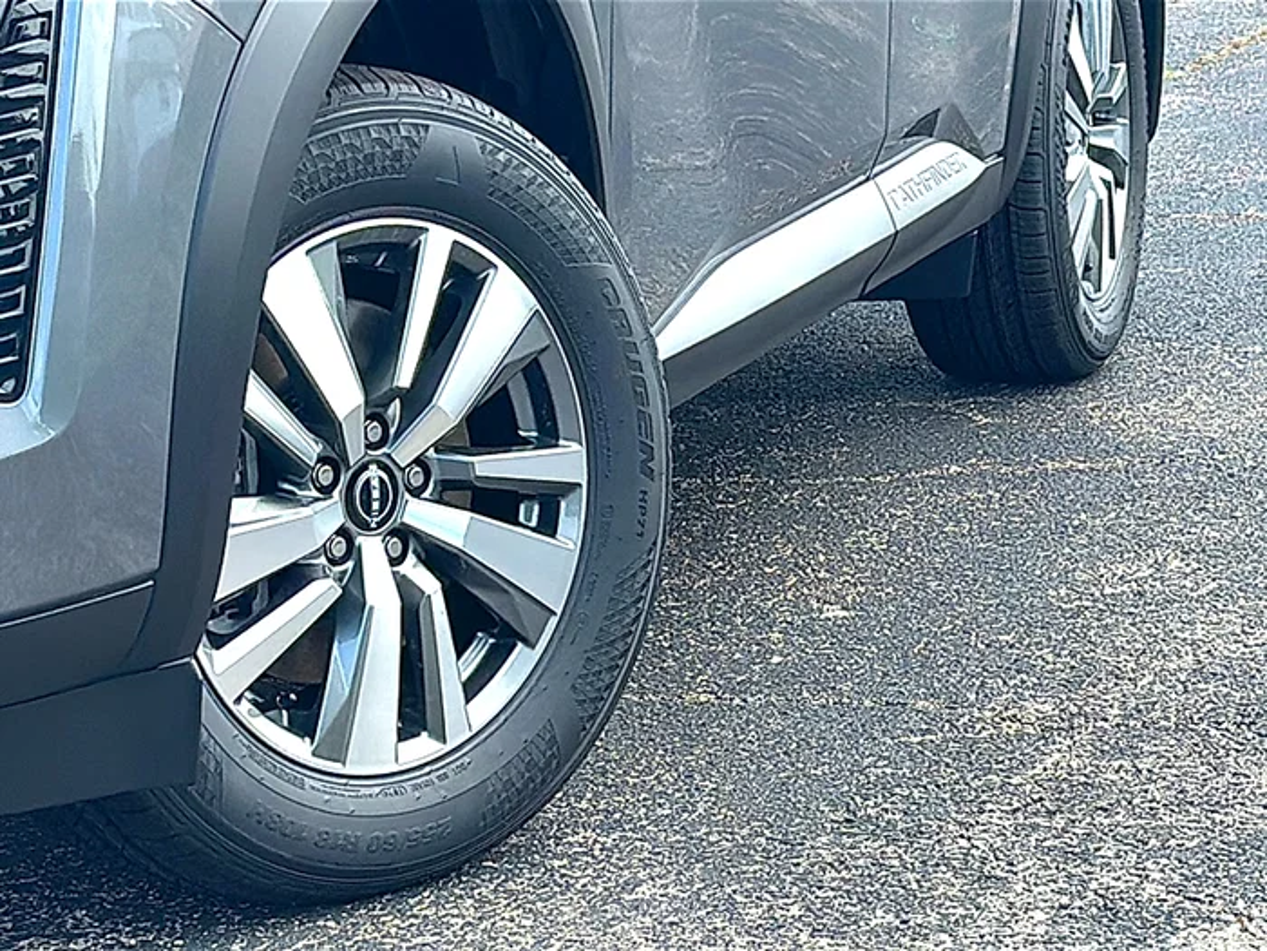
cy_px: 476
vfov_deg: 14.8
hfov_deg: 19.6
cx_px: 634
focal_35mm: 100
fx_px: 3660
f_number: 1.78
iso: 80
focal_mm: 6.86
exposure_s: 1/1098
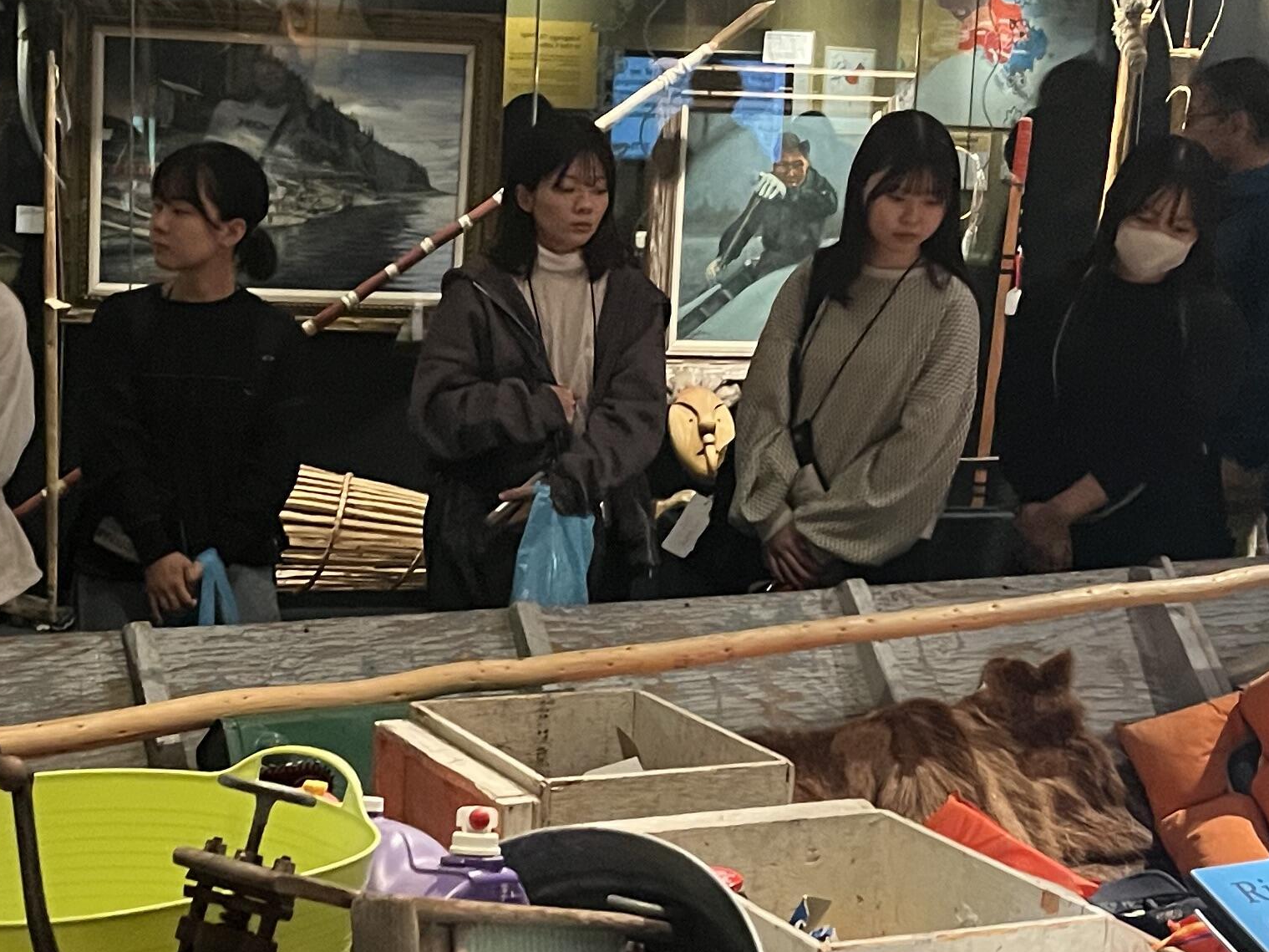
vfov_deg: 21.3
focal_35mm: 69
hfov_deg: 27.9
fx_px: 2529
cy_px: 547
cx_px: 389
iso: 800
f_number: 1.6
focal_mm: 5.1
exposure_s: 1/30
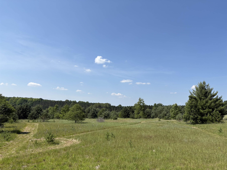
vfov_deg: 53.1
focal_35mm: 26
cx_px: 114
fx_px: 170
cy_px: 85
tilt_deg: +8.8
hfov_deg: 67.3
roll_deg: -1.0
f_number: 1.6
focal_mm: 5.96
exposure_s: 1/4065
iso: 50
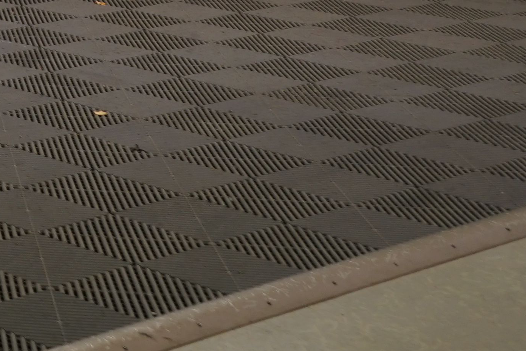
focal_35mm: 130
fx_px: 1899
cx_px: -554
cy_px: -389
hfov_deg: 13.4
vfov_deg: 9.7
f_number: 6.3
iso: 400
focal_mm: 30
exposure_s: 1/30
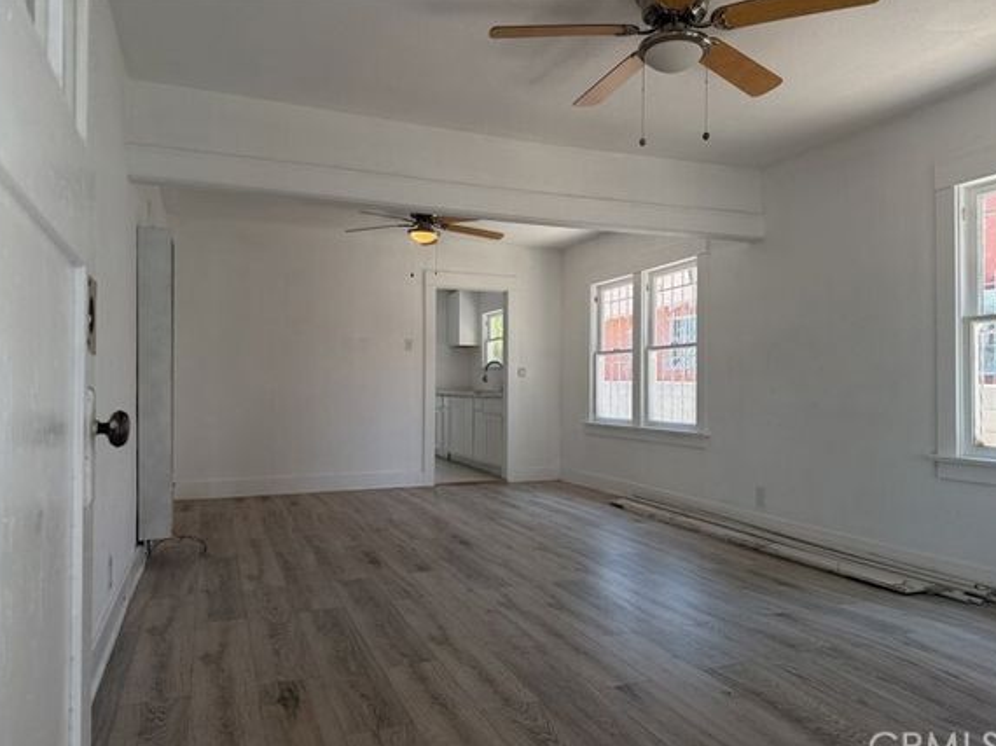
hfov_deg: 69.4
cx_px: 503
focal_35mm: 25
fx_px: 719
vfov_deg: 54.8
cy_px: 382
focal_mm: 6.76
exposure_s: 1/124
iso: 80
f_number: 1.78
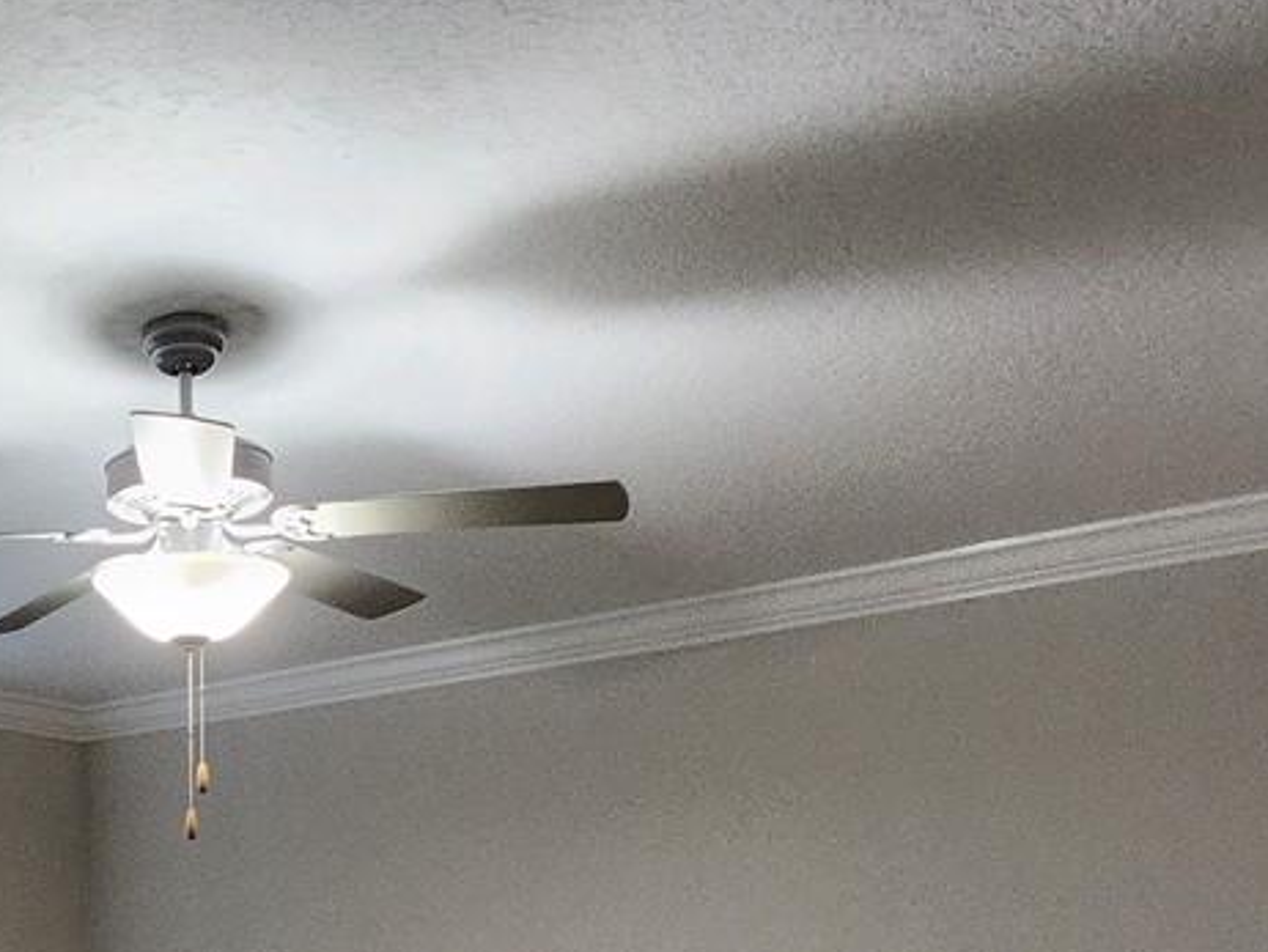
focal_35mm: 45
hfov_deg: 38.9
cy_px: 1191
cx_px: 113
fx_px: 1649
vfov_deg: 27.6
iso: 320
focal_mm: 1.74
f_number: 2.2
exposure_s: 1/40
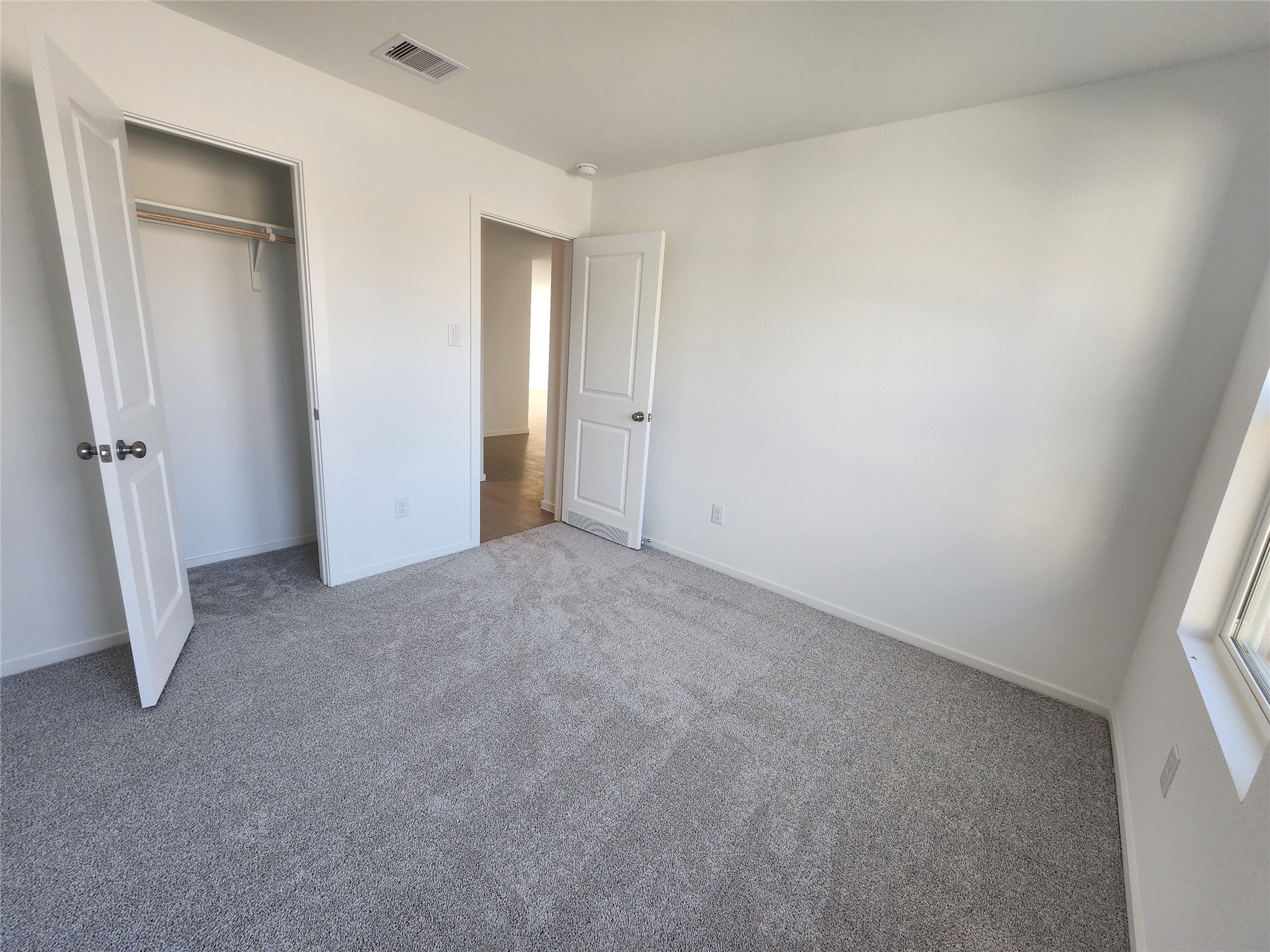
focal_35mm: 13
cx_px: 635
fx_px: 477
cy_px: 476
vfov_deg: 89.9
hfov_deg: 106.2
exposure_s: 1/60
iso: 100
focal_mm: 2.2
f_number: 2.2
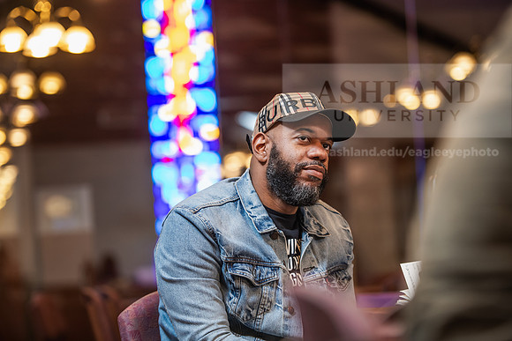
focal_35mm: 122
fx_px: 1735
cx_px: 256
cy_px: 170
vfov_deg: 11.2
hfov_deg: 16.8
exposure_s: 1/160
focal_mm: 122
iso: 800
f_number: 2.8
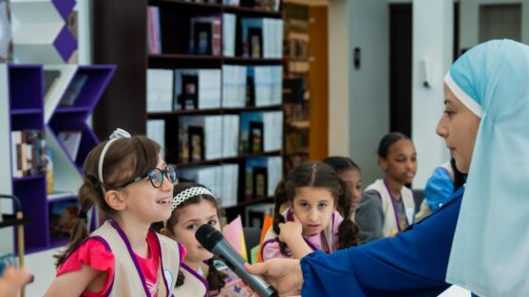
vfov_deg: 16.5
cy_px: 191
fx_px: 1024
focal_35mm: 73
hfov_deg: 28.9
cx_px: 328
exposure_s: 1/250
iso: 1000
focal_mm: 39
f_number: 2.8
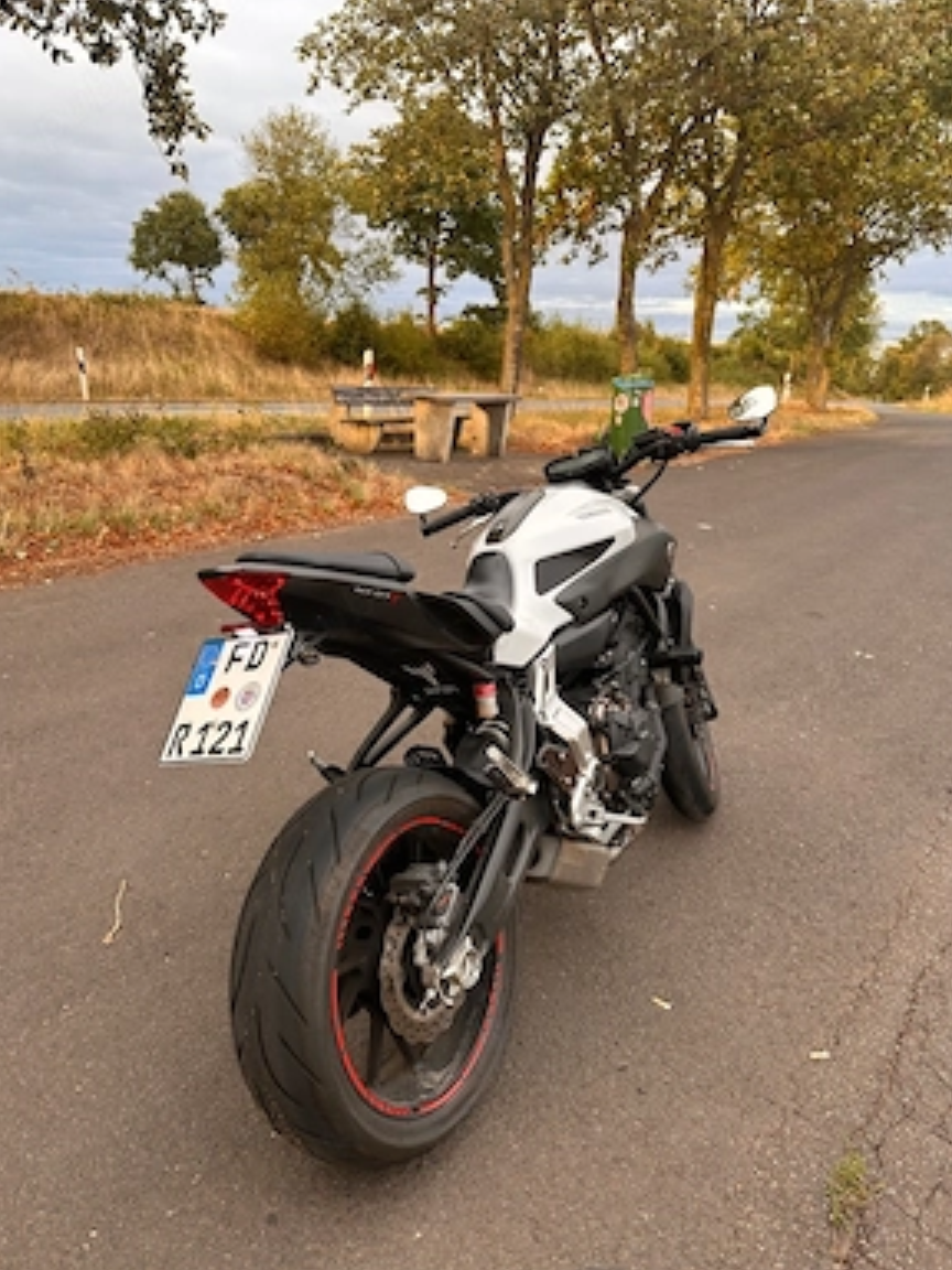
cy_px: 618
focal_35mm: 25
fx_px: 917
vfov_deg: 69.4
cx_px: 463
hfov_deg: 54.9
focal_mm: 6.86
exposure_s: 1/256
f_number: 1.78
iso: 80
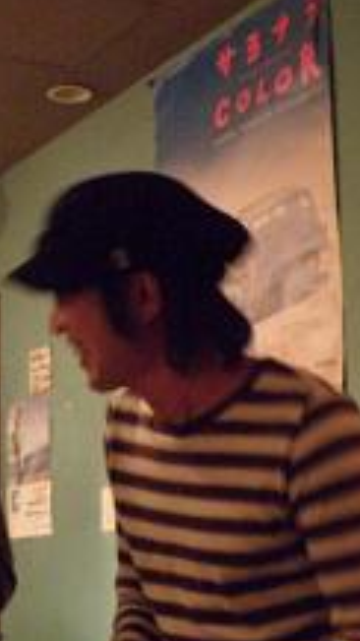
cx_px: 31
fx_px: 1341
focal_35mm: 79
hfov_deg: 15.1
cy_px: 375
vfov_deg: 26.8
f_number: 3.3
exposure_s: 1/25
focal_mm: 7.68
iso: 800
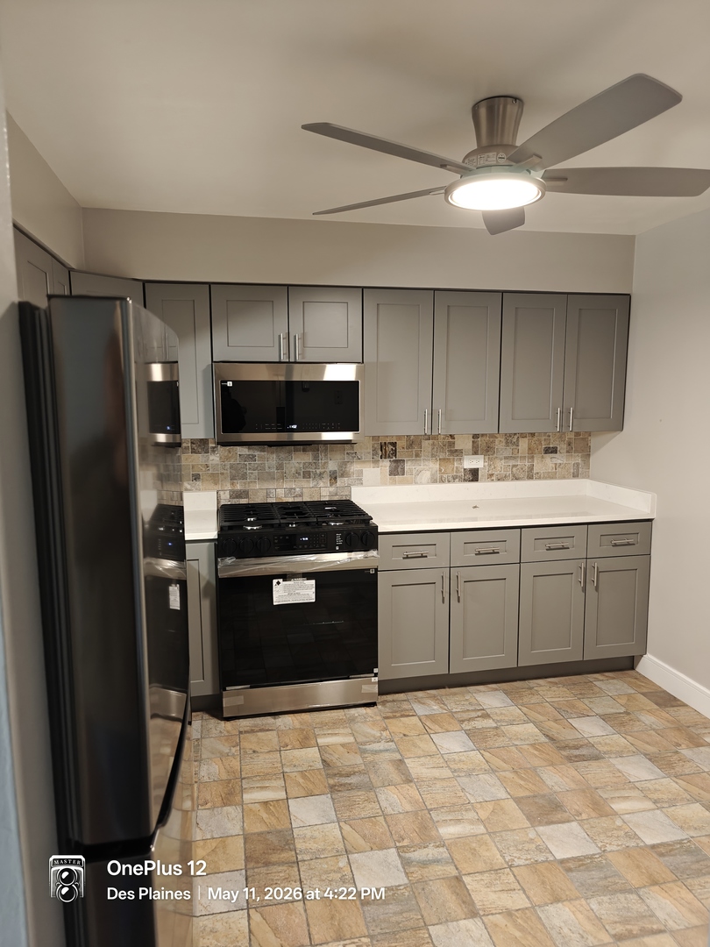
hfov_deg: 58.9
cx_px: 355
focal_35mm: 23
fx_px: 629
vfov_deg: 73.9
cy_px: 474
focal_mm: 6.06
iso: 1000
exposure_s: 1/120
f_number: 1.6
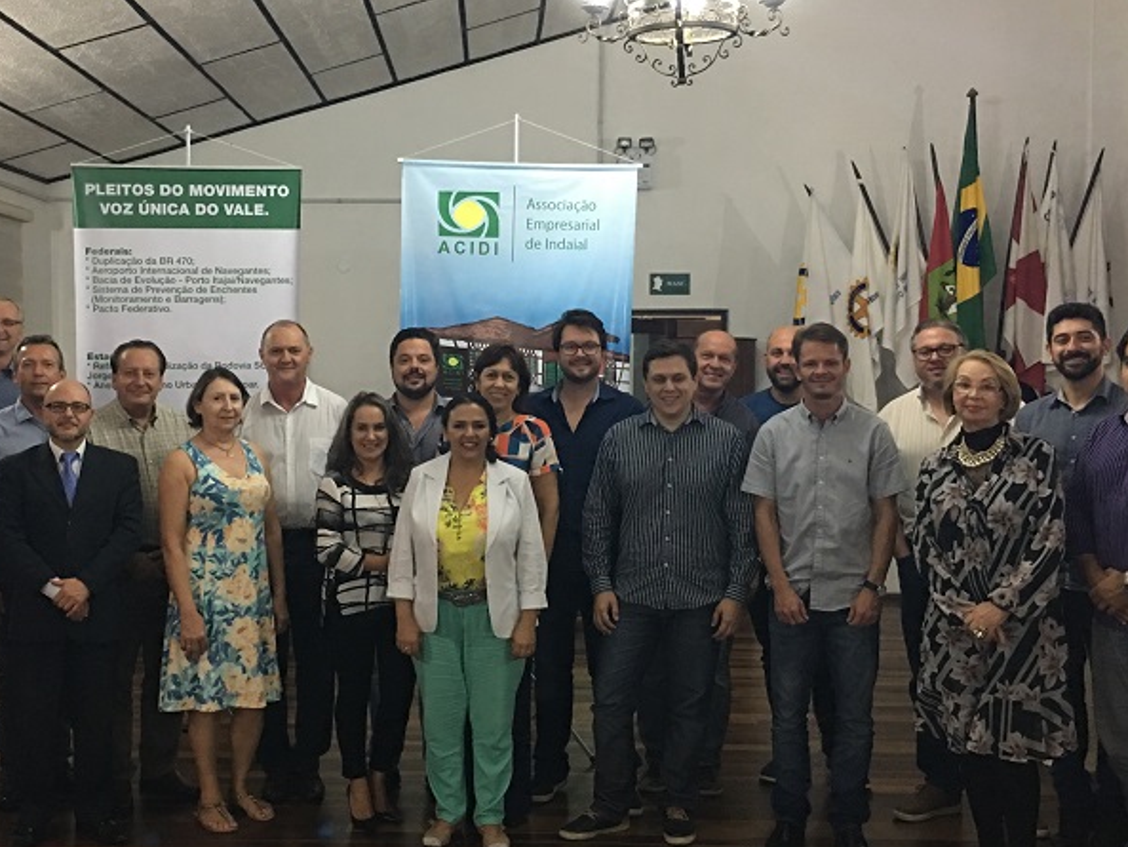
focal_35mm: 44
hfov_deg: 42.8
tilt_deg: -1.4
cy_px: 414
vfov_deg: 32.9
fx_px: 1434
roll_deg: -0.9
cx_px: 466
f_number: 2.2
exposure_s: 1/4
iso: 64
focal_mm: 4.15
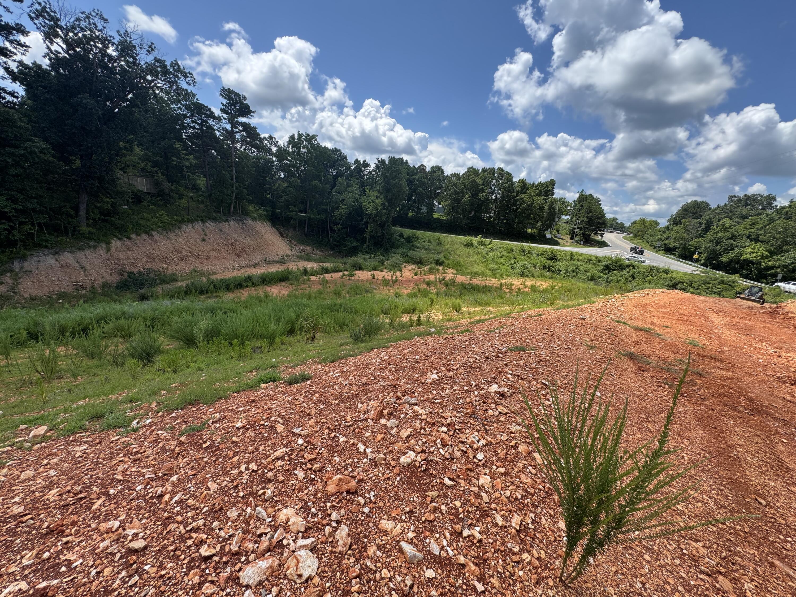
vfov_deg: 85.7
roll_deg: -6.1
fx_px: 322
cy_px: 298
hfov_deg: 102.1
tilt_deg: -15.0
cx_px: 398
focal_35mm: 14
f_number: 2.2
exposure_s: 1/727
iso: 50
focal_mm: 2.22
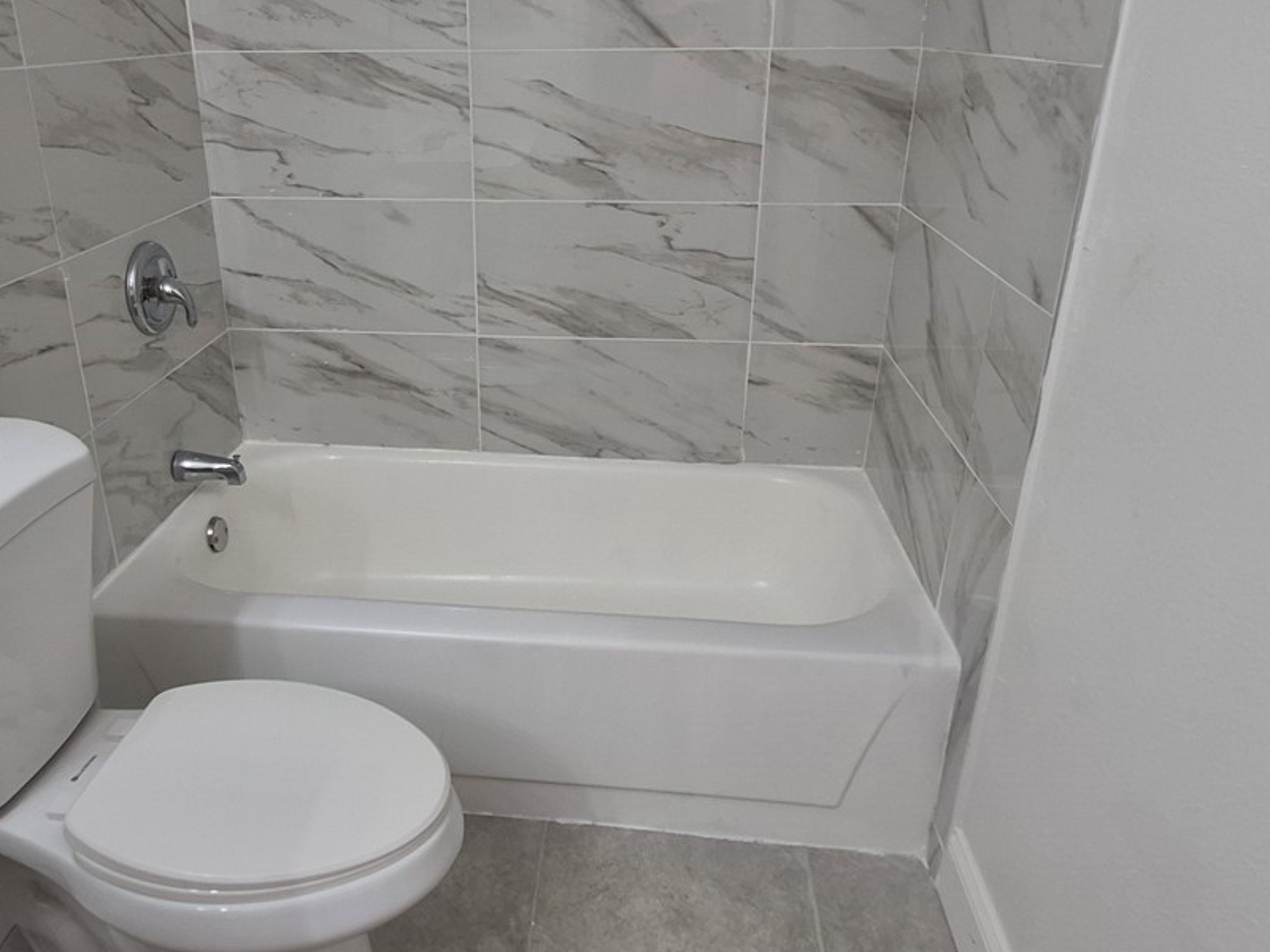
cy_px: 401
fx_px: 954
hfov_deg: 67.0
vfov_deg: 52.8
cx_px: 543
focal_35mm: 26
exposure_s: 1/60
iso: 64
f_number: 2.2
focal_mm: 1.74
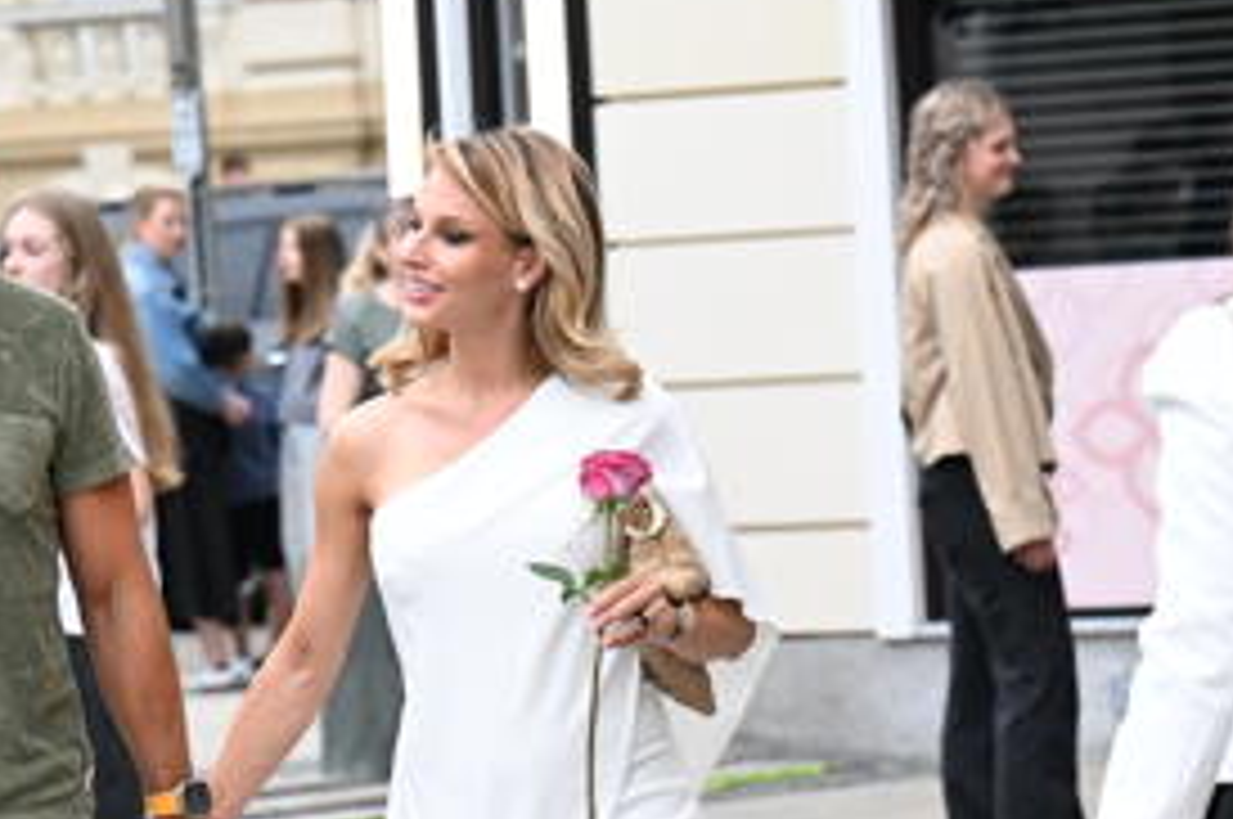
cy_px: 824
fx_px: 7594
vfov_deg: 6.2
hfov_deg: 9.3
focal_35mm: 222
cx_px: 284
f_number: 4.5
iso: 2500
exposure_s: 1/500
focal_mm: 88
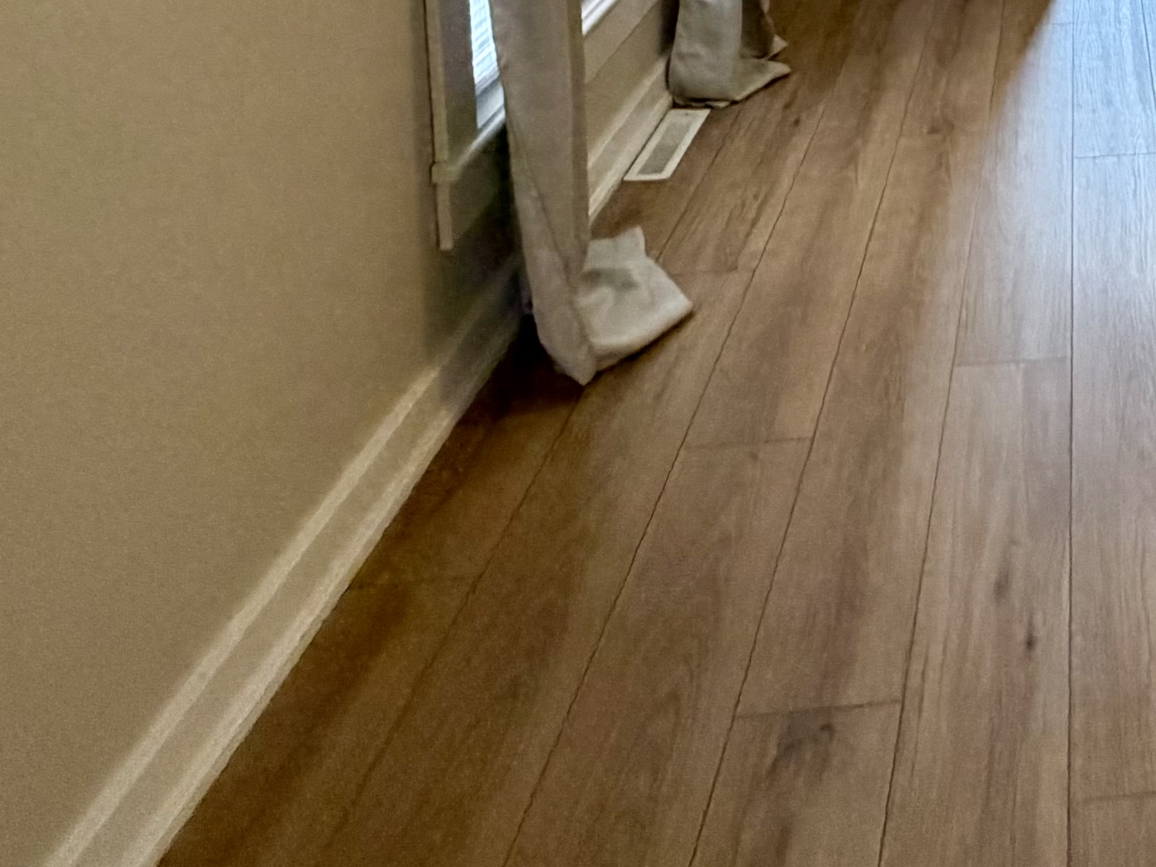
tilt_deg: -4.1
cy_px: -395
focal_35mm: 42
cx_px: 1222
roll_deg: +1.4
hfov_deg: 38.4
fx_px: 1403
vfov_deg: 26.2
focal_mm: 2.22
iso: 320
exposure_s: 1/60
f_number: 2.2
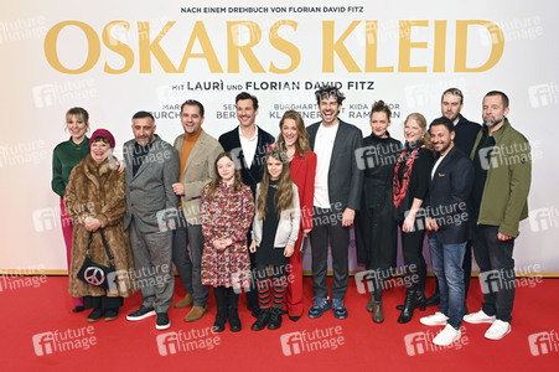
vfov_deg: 46.3
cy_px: 186
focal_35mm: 28
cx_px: 280
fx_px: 434
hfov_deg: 65.5
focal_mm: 28
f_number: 5
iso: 640
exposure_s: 1/125
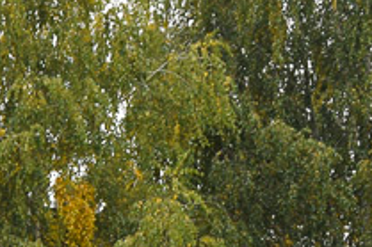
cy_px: 597
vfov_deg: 6.3
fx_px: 2137
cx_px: -575
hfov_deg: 8.8
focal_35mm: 207
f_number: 6.3
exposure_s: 1/80
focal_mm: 24
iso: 200
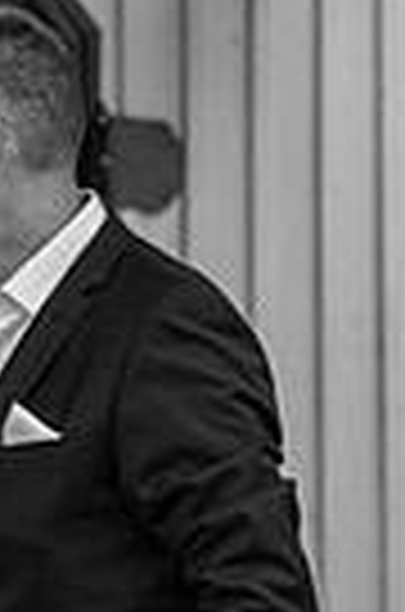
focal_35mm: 249
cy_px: 518
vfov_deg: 8.3
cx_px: -171
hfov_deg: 5.4
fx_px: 4223
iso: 1000
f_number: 1.8
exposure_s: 1/4000
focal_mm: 50
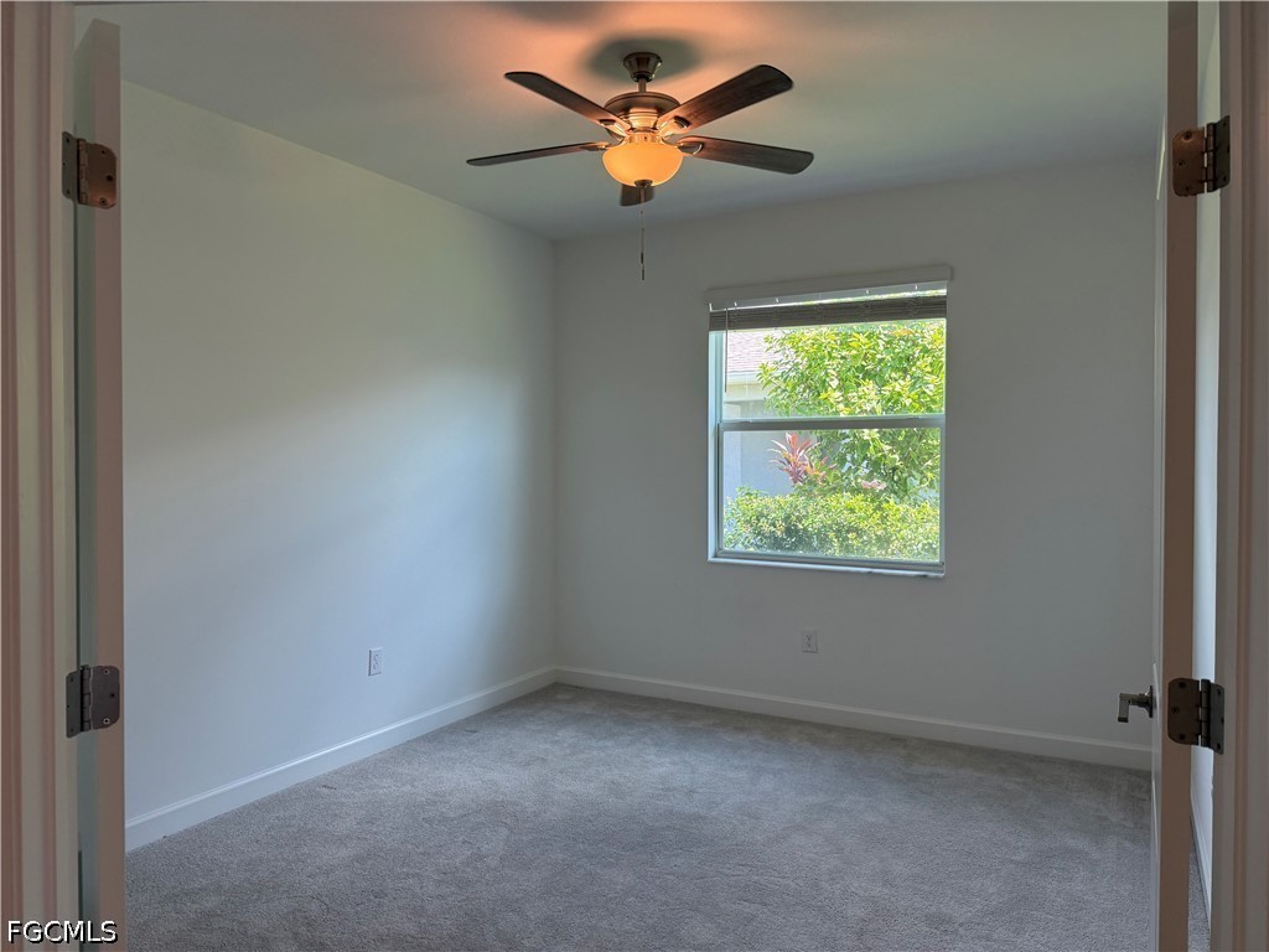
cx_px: 634
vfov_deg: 56.8
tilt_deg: -0.4
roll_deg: -0.3
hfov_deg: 71.6
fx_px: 880
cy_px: 476
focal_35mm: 24
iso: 160
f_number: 1.78
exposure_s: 1/240
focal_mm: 6.76
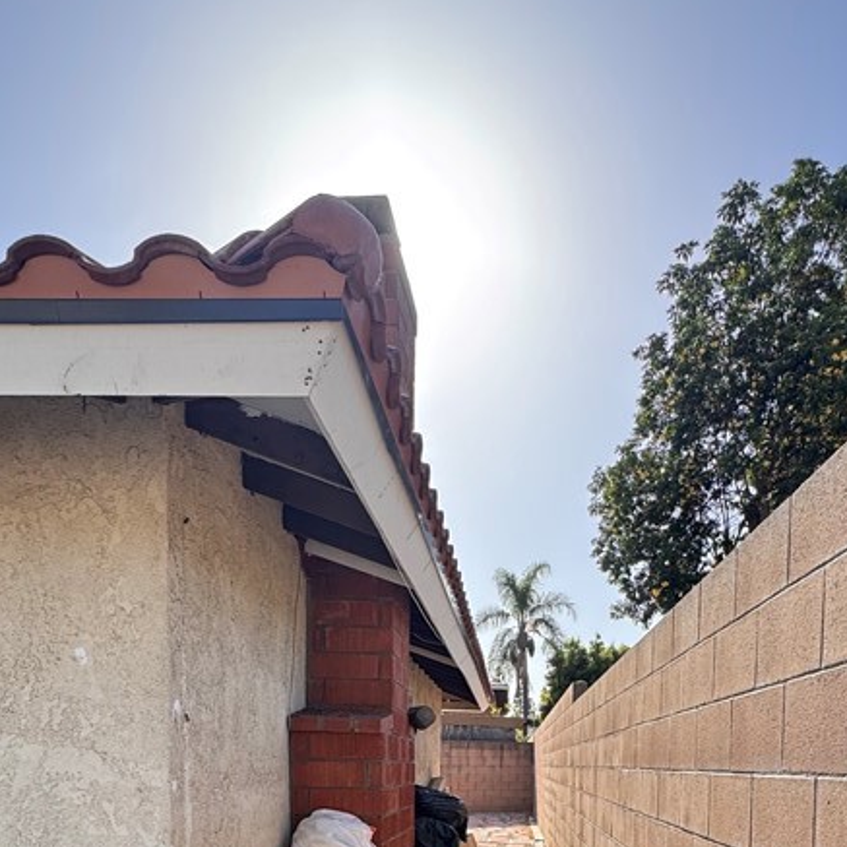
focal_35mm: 29
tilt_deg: -5.7
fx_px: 803
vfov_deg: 47.8
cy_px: 812
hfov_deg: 55.3
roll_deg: -2.3
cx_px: 494
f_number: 2.2
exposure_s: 1/625
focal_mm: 2.22
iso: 50
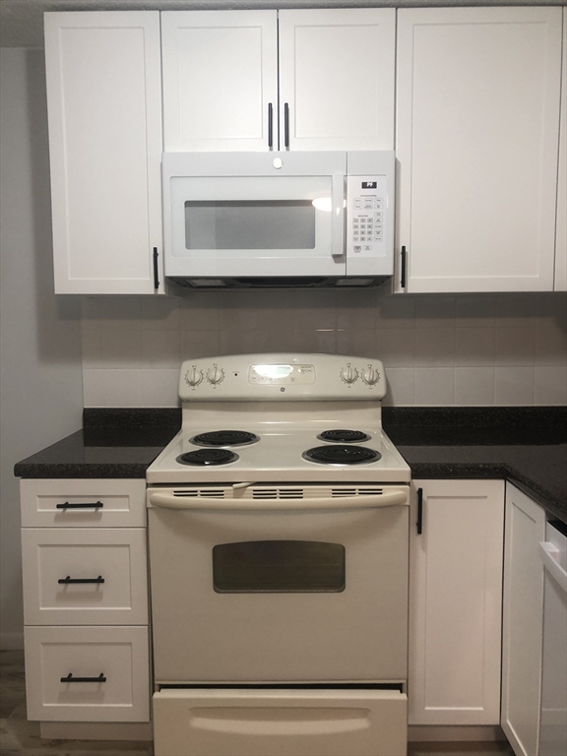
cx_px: 284
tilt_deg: -4.5
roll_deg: -0.3
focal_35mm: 28
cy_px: 378
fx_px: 612
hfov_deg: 49.7
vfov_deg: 63.4
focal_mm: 3.99
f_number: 1.8
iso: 40
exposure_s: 1/24
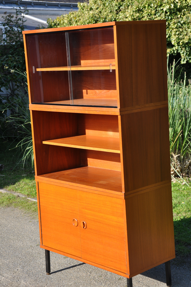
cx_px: 96
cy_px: 144
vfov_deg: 28.1
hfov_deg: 18.9
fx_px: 574
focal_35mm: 72
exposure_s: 1/250
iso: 200
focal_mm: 48
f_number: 8
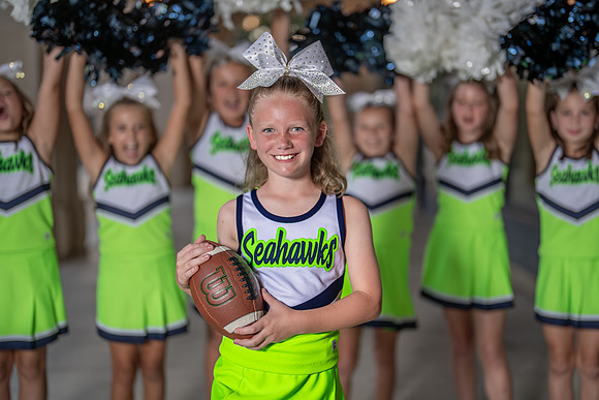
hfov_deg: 38.7
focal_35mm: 51
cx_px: 306
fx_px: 854
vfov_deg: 26.4
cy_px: 198
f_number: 1.2
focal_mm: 50
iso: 100
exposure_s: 1/400
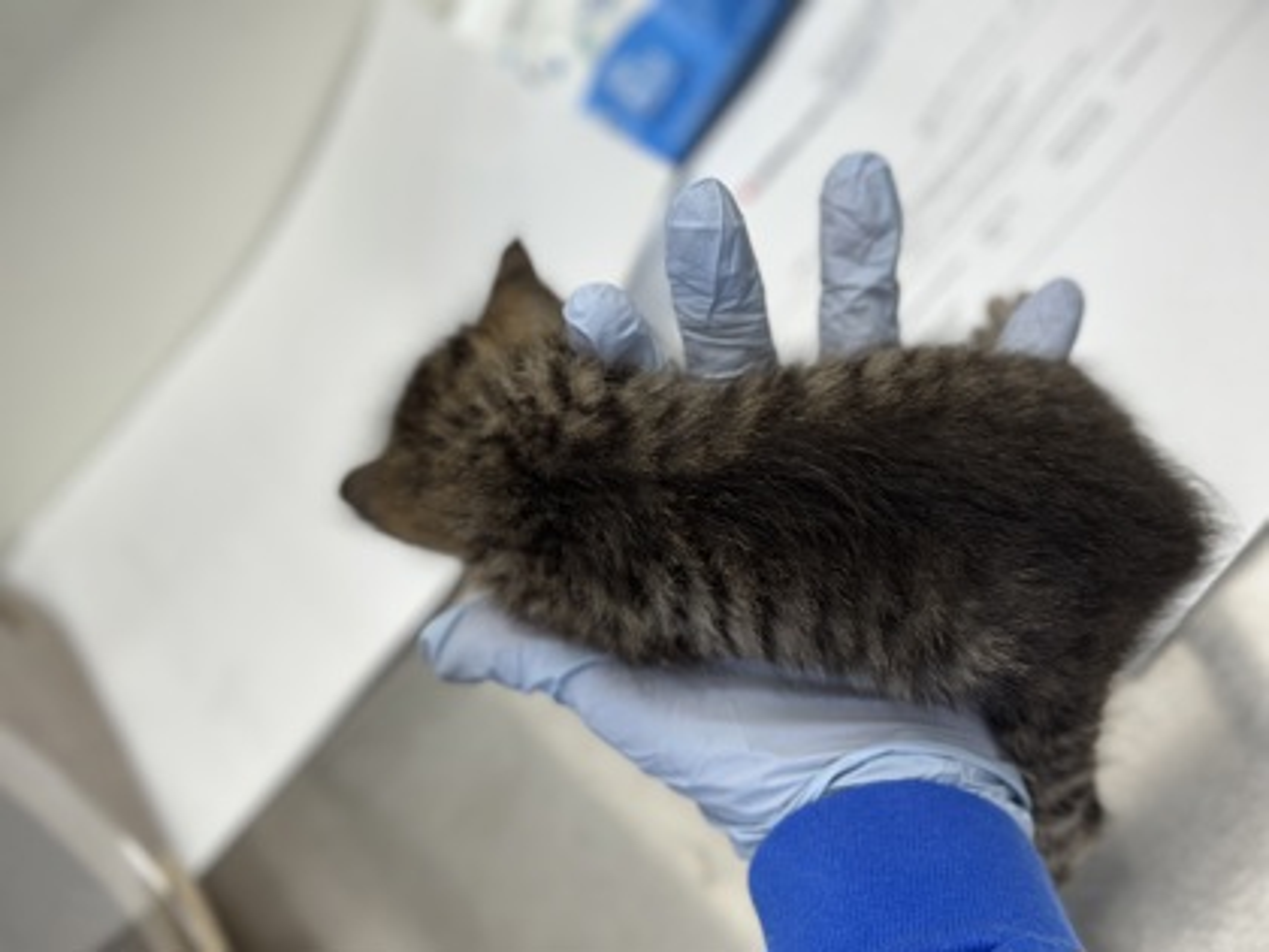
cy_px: 476
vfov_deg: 30.3
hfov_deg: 39.7
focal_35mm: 48
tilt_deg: -41.5
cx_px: 634
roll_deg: +42.5
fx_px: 1760
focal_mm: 6.86
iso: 64
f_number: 1.78
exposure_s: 1/125
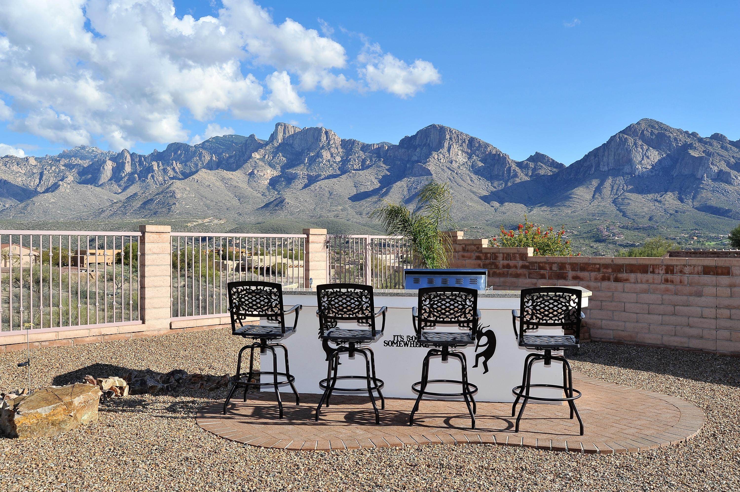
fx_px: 719
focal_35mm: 35
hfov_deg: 54.5
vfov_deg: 37.8
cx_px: 370
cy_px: 246
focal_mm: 35
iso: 320
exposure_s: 1/320
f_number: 13
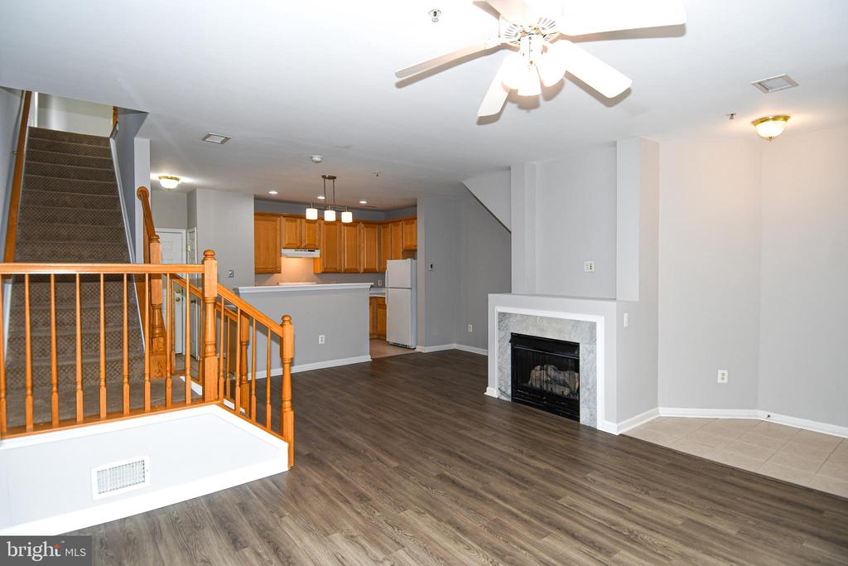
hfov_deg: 90.0
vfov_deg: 67.4
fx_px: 424
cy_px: 283
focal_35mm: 18
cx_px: 424
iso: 100
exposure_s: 1/60
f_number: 4
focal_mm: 12
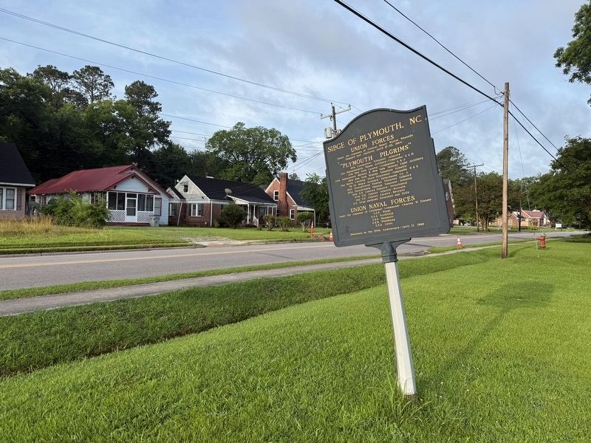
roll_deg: -2.1
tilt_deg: +2.3
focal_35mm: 24
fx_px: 410
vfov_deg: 56.8
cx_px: 296
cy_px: 222
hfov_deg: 71.6
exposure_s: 1/1464
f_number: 1.78
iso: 80
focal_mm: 6.76
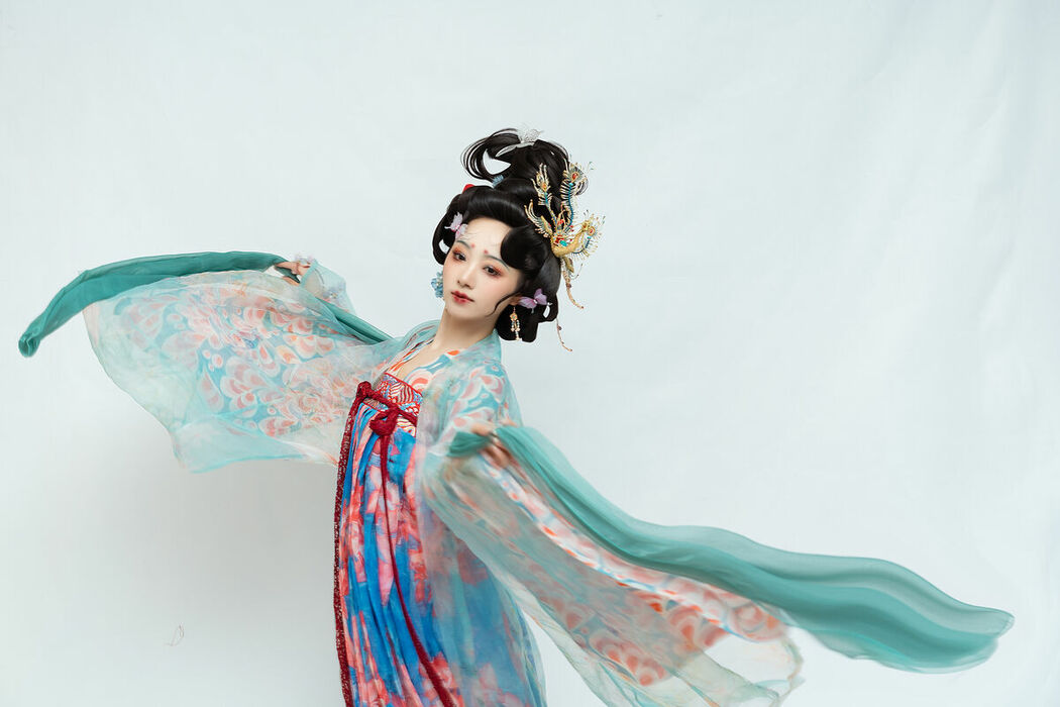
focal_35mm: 50
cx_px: 530
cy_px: 354
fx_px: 1472
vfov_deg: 27.0
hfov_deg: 39.6
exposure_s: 1/125
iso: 100
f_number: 3.5
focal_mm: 50
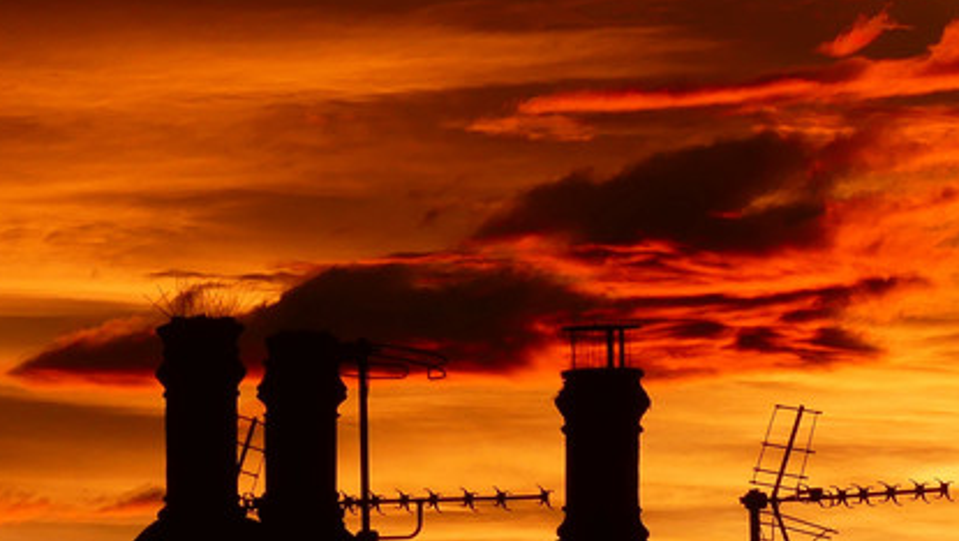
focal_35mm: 448
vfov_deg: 2.7
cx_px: 1180
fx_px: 11399
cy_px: 60
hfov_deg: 4.8
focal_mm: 28.7
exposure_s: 1/500
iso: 100
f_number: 4
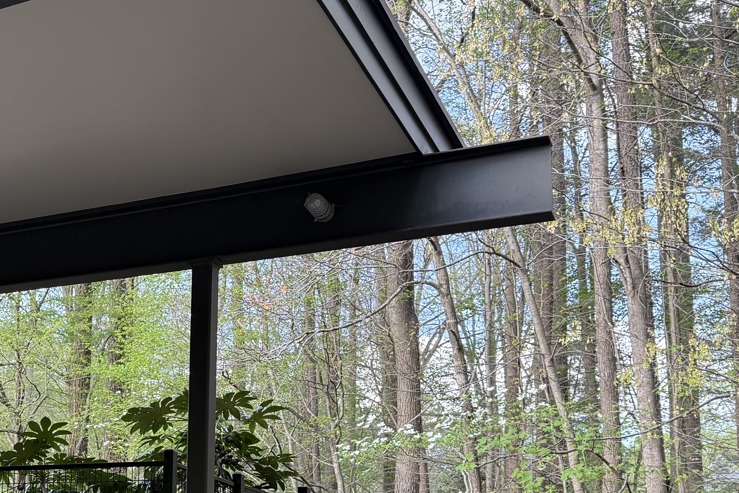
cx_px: 56
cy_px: 390
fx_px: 1129
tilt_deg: +10.5
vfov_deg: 24.3
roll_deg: -3.5
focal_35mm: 55
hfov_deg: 34.0
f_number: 1.78
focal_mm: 6.76
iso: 100
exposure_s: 1/198
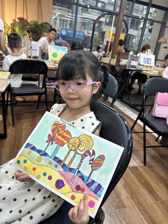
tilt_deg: -21.0
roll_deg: -8.0
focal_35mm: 24
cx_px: 84
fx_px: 155
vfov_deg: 71.6
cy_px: 112
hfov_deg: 56.8
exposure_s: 1/100
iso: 80
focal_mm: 6.86
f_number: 1.78
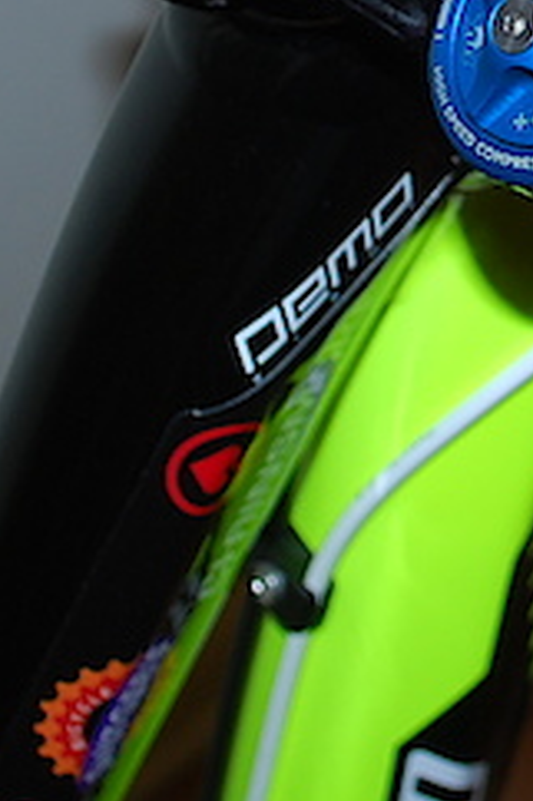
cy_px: 118
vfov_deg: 16.0
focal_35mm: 127
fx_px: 2824
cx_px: 785
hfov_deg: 10.4
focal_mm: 20
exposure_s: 1/60
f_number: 3.8
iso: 200
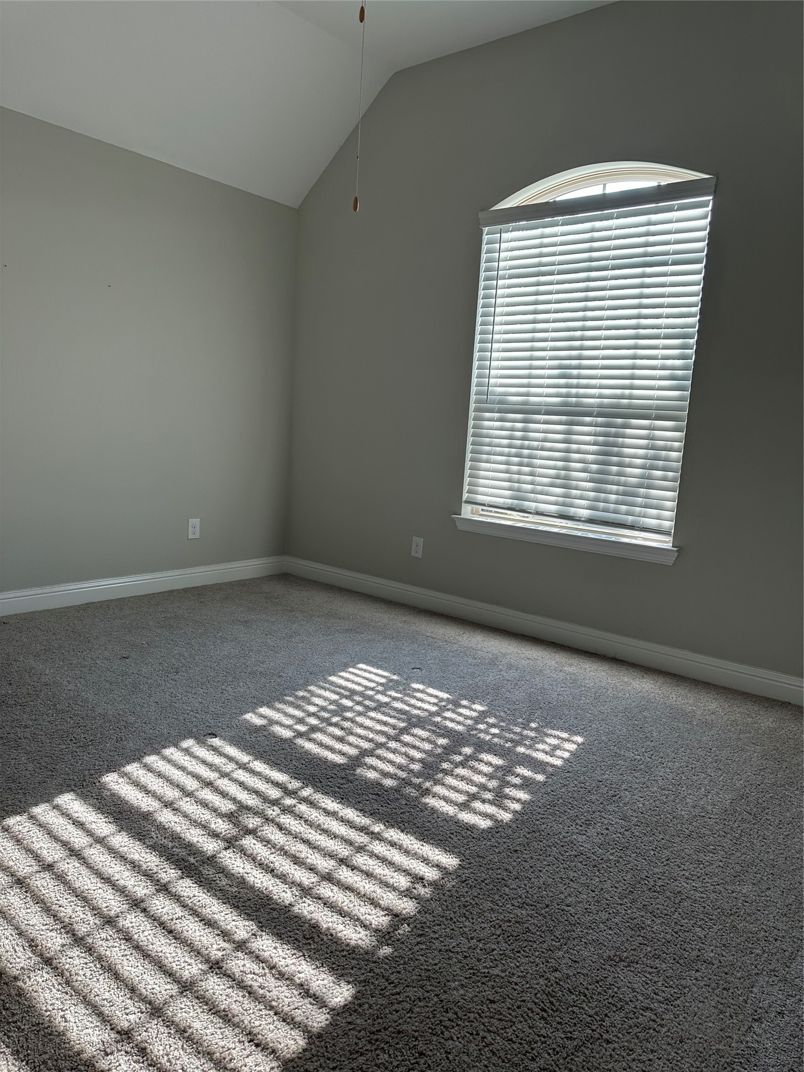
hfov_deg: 56.8
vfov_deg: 71.6
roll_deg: -5.0
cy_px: 536
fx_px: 743
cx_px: 402
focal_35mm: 24
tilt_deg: -7.1
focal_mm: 6.86
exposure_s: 1/246
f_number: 1.78
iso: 80
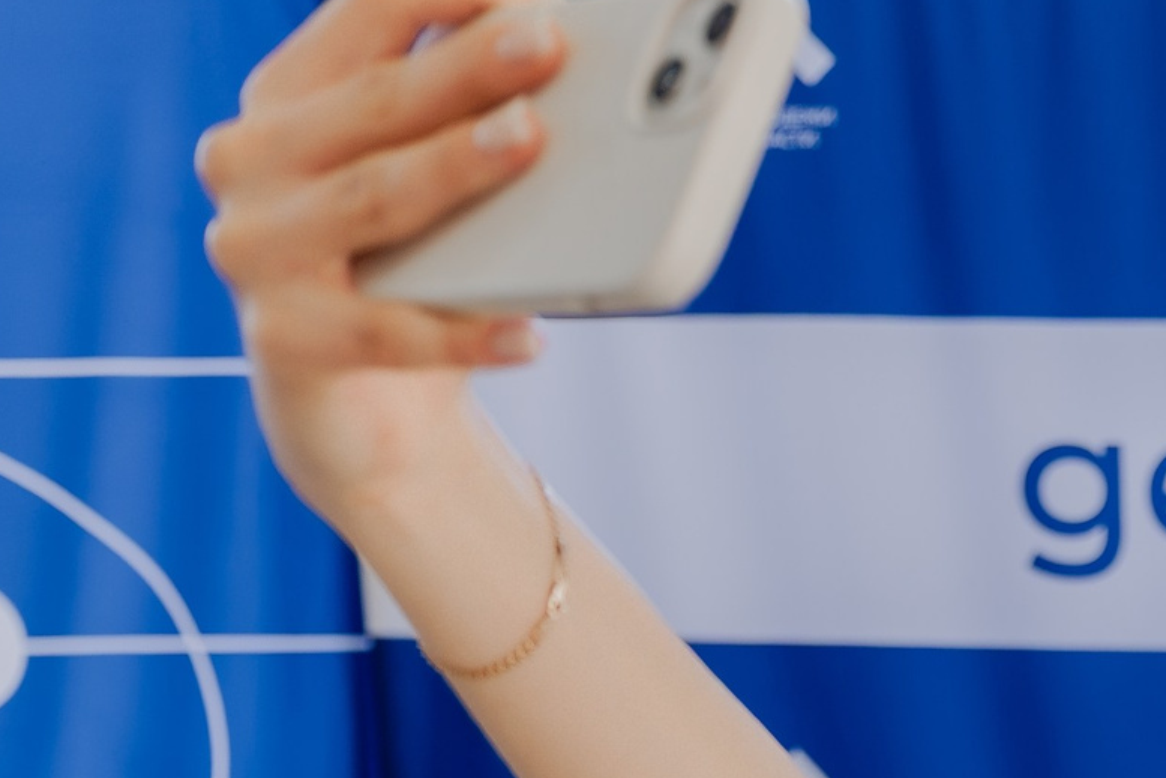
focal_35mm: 96
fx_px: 3109
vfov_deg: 13.6
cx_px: 1851
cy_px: 1088
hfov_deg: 18.3
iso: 500
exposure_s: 1/200
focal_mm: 28
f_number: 2.8
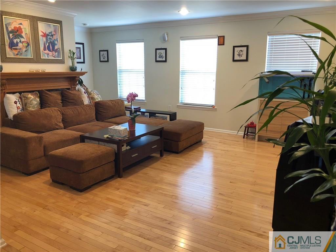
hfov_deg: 63.4
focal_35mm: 28
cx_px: 168
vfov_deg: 49.7
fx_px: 272
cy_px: 126
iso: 32
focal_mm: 3.99
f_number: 1.8
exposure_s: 1/30
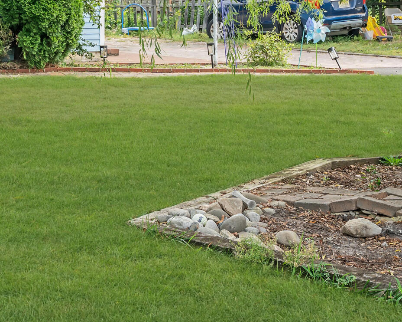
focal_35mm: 88
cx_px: 40
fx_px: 1047
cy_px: -16
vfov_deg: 17.0
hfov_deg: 21.3
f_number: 8
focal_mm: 29
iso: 100
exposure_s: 1/80
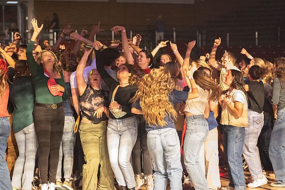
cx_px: 161
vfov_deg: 14.1
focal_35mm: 97
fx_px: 771
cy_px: 109
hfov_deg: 20.9
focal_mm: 78
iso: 6400
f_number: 2.8
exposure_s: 1/320
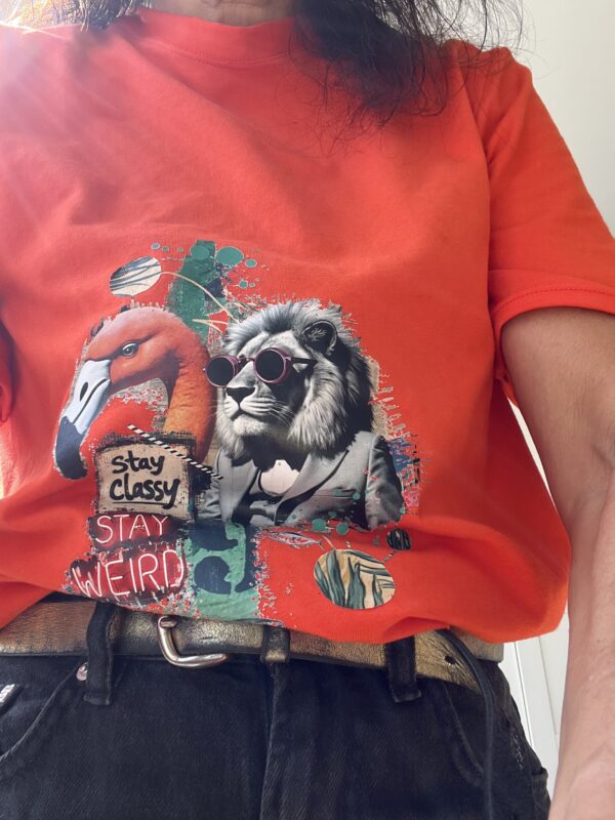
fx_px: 711
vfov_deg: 60.0
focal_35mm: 30
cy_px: 410
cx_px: 308
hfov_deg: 46.8
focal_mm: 2.71
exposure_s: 1/121
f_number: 2.2
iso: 32
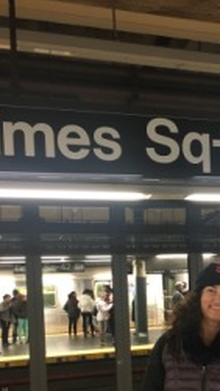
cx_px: 184
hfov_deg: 25.4
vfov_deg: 43.4
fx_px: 478
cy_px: 284
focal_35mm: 46
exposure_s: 1/15
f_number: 2.2
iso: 200
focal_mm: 4.15
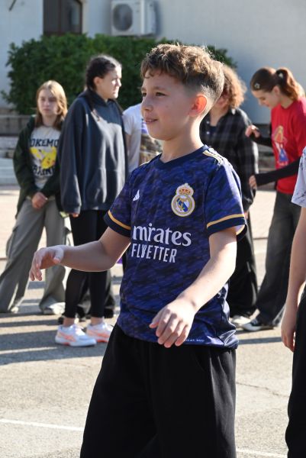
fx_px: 1527
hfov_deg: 11.4
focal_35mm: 120
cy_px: 229
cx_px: 153
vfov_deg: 17.0
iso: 1600
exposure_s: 1/500
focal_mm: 120
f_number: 11
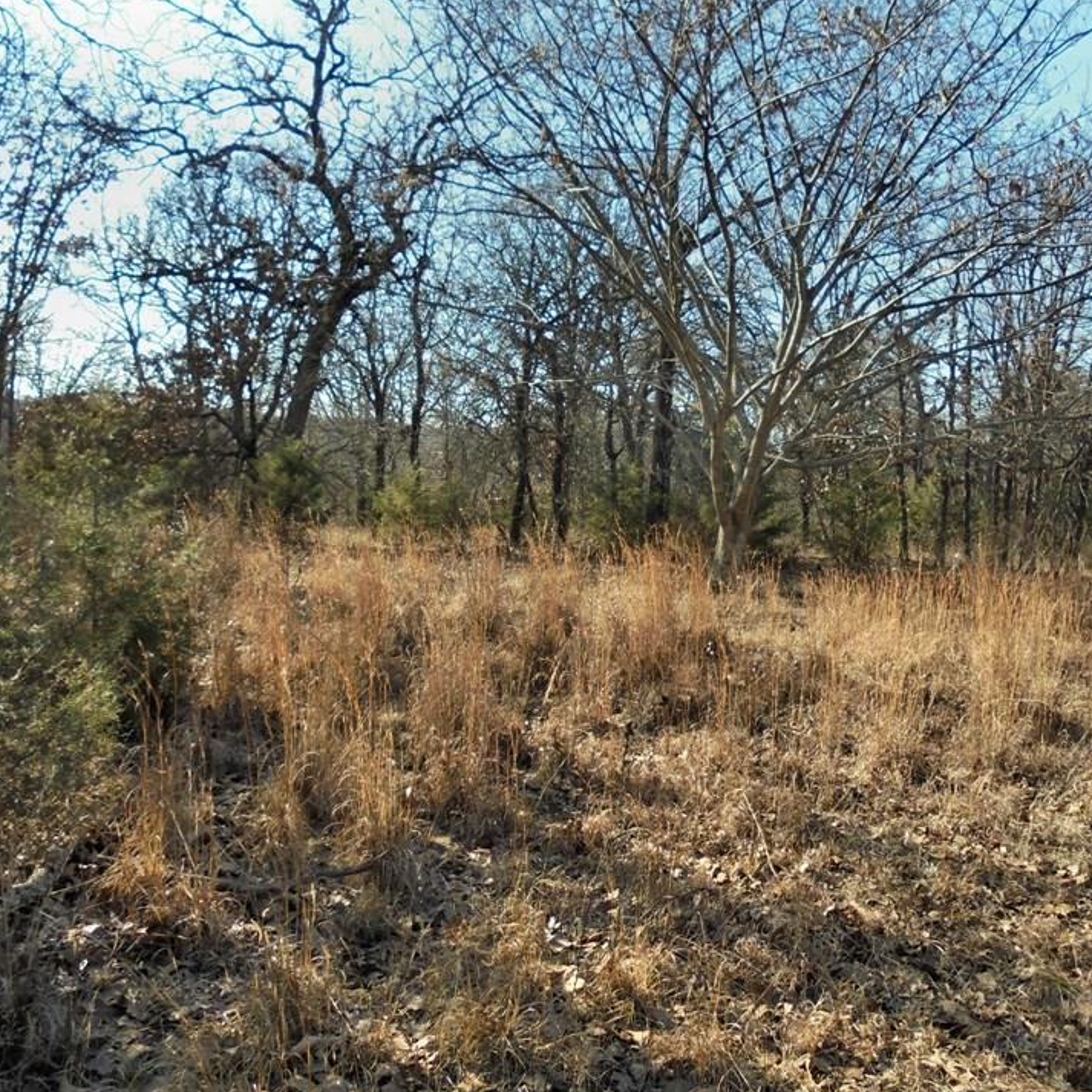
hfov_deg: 49.7
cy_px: 508
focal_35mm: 33
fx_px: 1178
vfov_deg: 49.7
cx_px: 541
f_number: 3.5
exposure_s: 1/250
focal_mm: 4.6
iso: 100
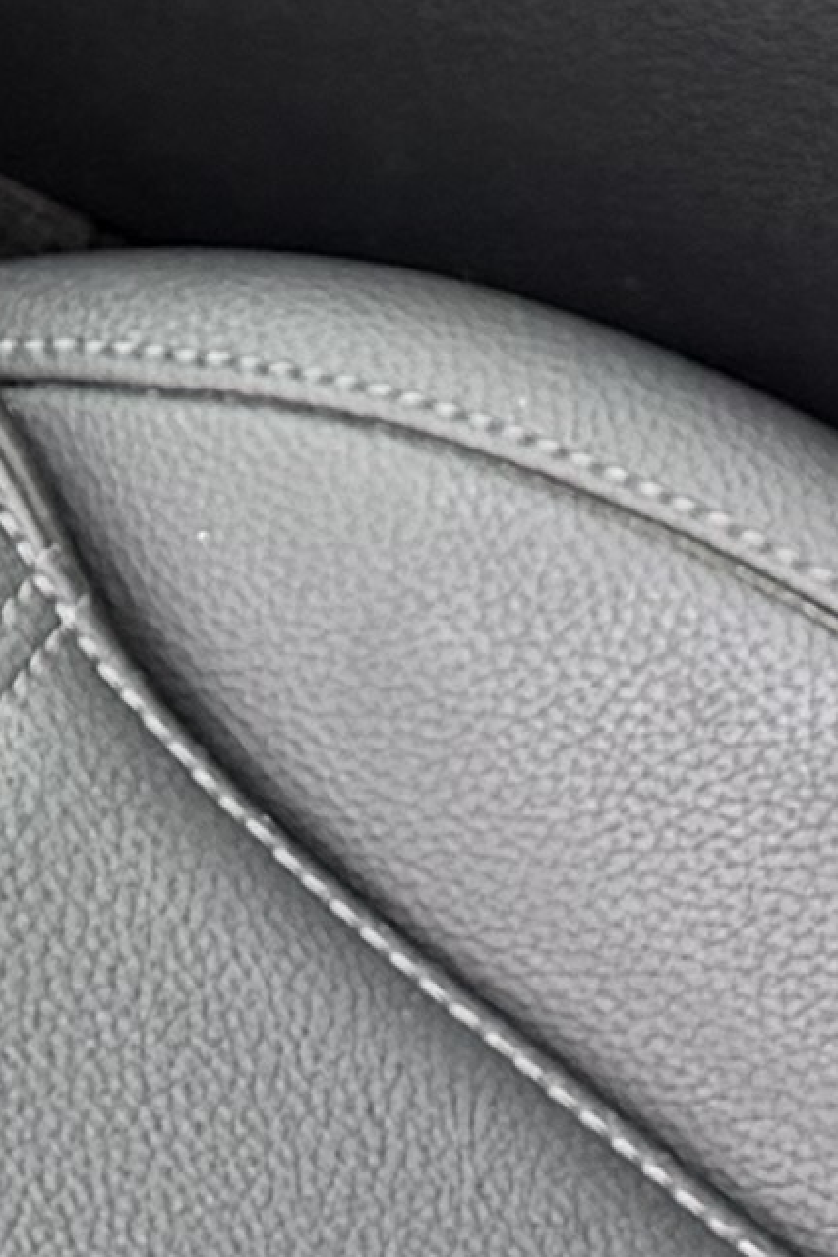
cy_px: -1035
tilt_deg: -34.7
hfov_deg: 5.9
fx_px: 7786
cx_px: -1231
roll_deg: +4.3
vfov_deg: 8.8
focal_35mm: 223
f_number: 1.78
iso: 100
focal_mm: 6.76
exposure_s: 1/186
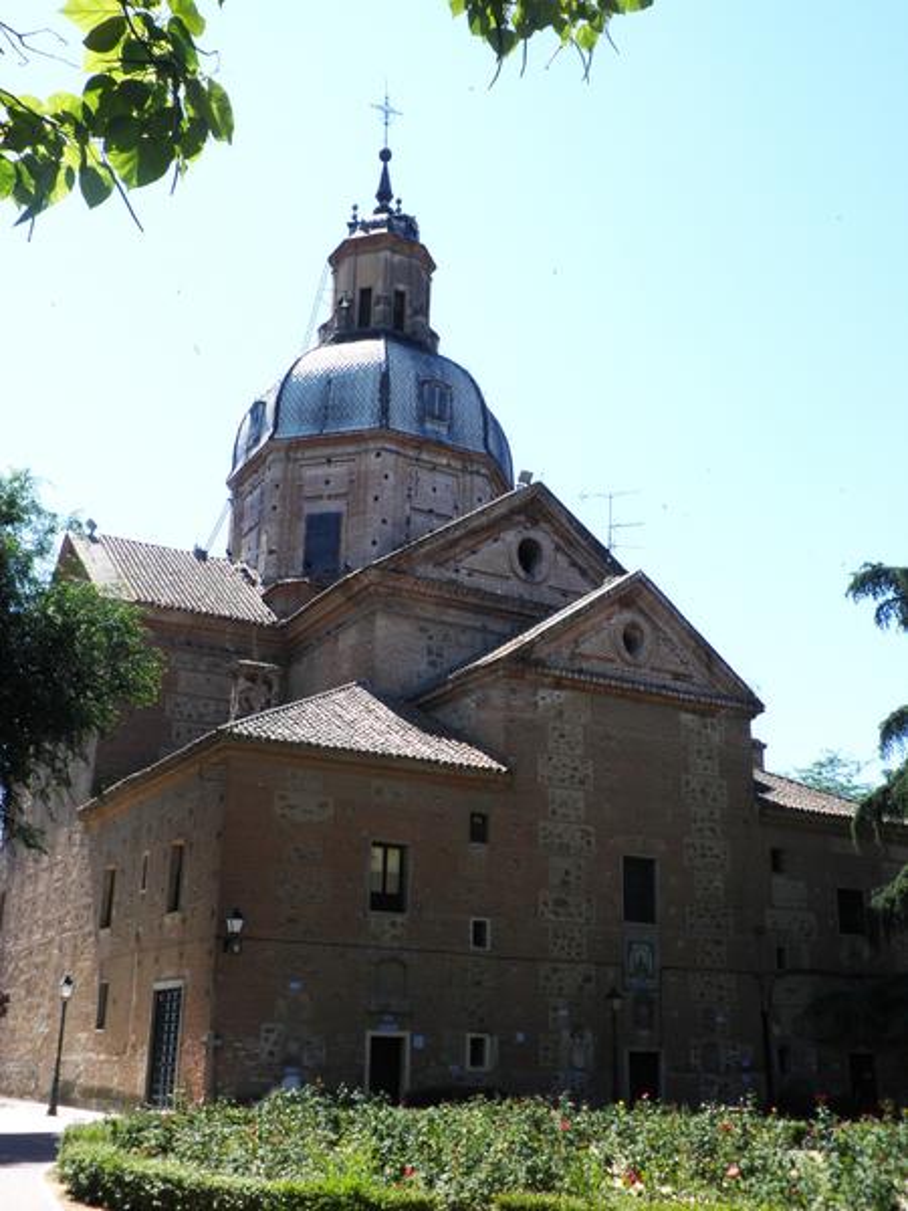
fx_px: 1259
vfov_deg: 51.4
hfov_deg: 39.7
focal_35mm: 36
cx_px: 454
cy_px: 606
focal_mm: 6.3
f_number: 5.6
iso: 64
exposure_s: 1/200
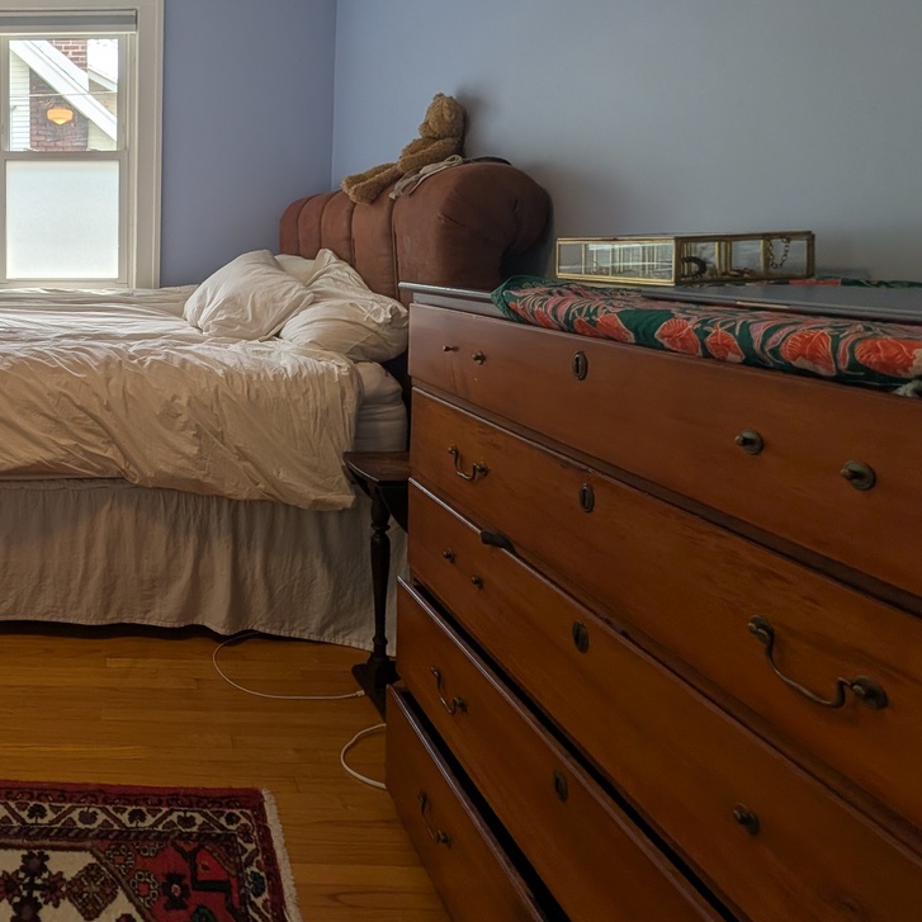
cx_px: 79
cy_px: 292
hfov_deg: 60.2
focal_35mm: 21
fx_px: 633
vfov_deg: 69.6
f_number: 1.7
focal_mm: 2.02
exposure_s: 1/220
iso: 52
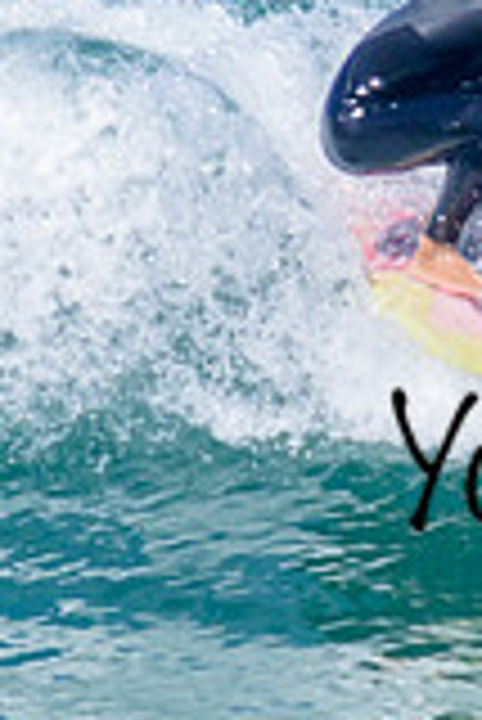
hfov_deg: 0.3
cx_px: 696
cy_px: 209
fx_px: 79473
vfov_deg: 0.5
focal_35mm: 3966
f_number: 11
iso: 720
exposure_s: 1/2000
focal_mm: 800
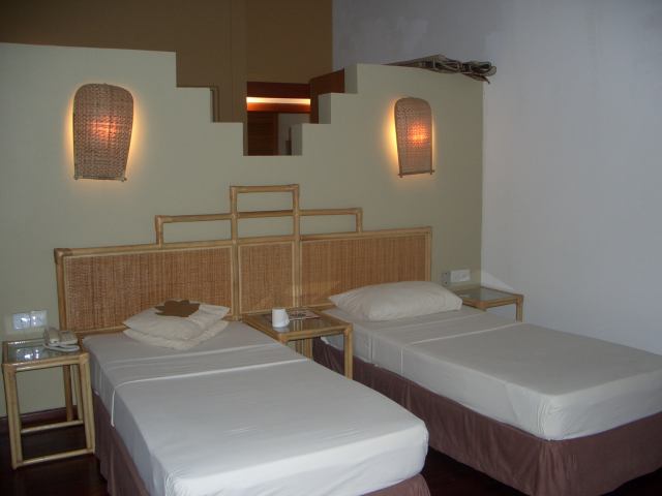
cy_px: 248
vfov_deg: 42.9
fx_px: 631
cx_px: 331
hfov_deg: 55.4
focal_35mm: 33
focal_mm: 7.1
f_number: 2.8
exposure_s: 1/60
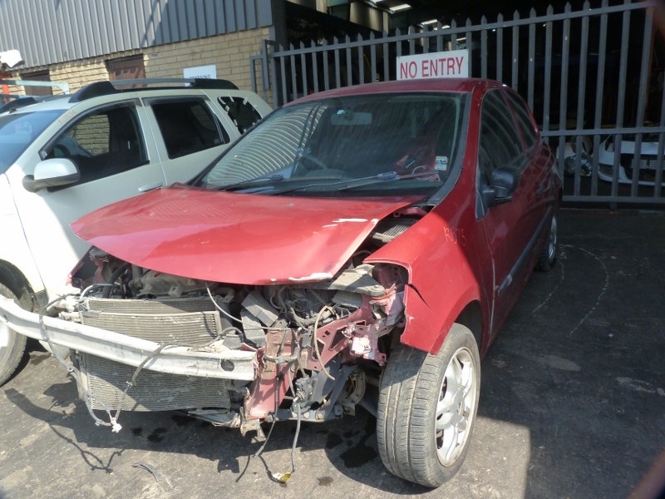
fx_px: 480
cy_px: 250
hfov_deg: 69.4
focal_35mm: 25
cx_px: 332
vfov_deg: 54.9
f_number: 4
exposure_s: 1/125
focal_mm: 4.5
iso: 125
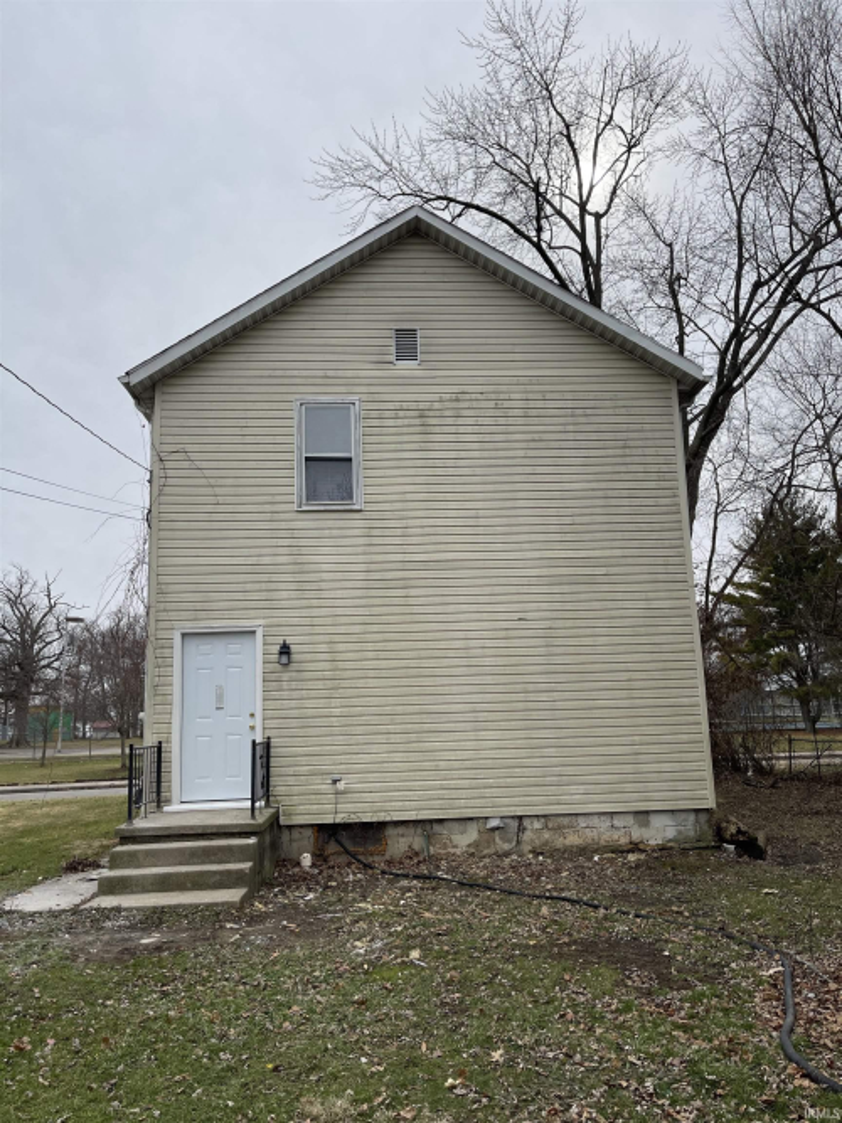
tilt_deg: +12.0
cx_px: 421
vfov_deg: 67.3
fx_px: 844
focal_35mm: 26
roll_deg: +1.4
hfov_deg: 53.0
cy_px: 562
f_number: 1.6
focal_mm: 5.1
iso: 32
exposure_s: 1/2924
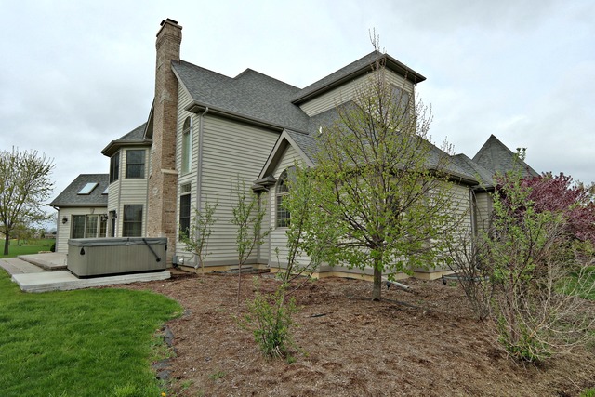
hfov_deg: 90.0
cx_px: 298
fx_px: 298
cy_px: 198
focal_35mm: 18
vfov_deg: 67.4
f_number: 6.3
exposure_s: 1/200
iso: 100
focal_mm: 12
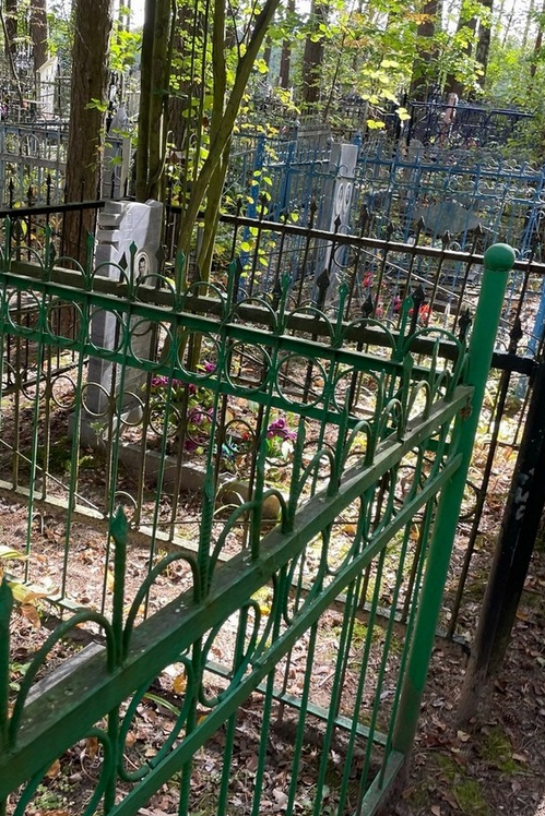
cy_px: 404
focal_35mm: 37
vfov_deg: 51.9
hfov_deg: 35.5
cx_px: 173
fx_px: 840
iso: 40
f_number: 1.6
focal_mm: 4.2
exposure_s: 1/121
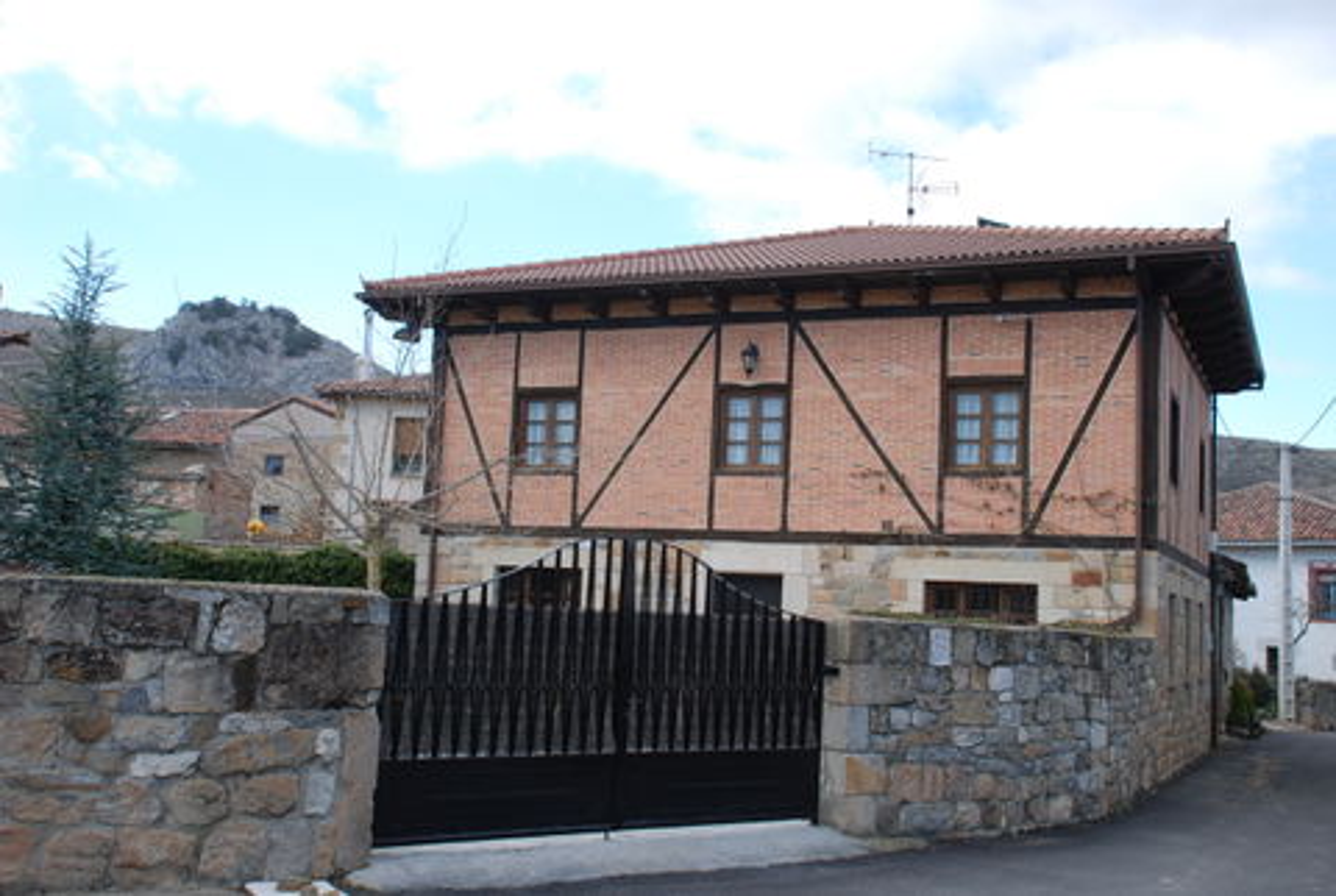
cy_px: 448
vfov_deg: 34.3
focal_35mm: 39
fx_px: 1450
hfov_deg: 49.5
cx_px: 668
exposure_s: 1/125
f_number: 5.6
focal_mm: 26
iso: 100
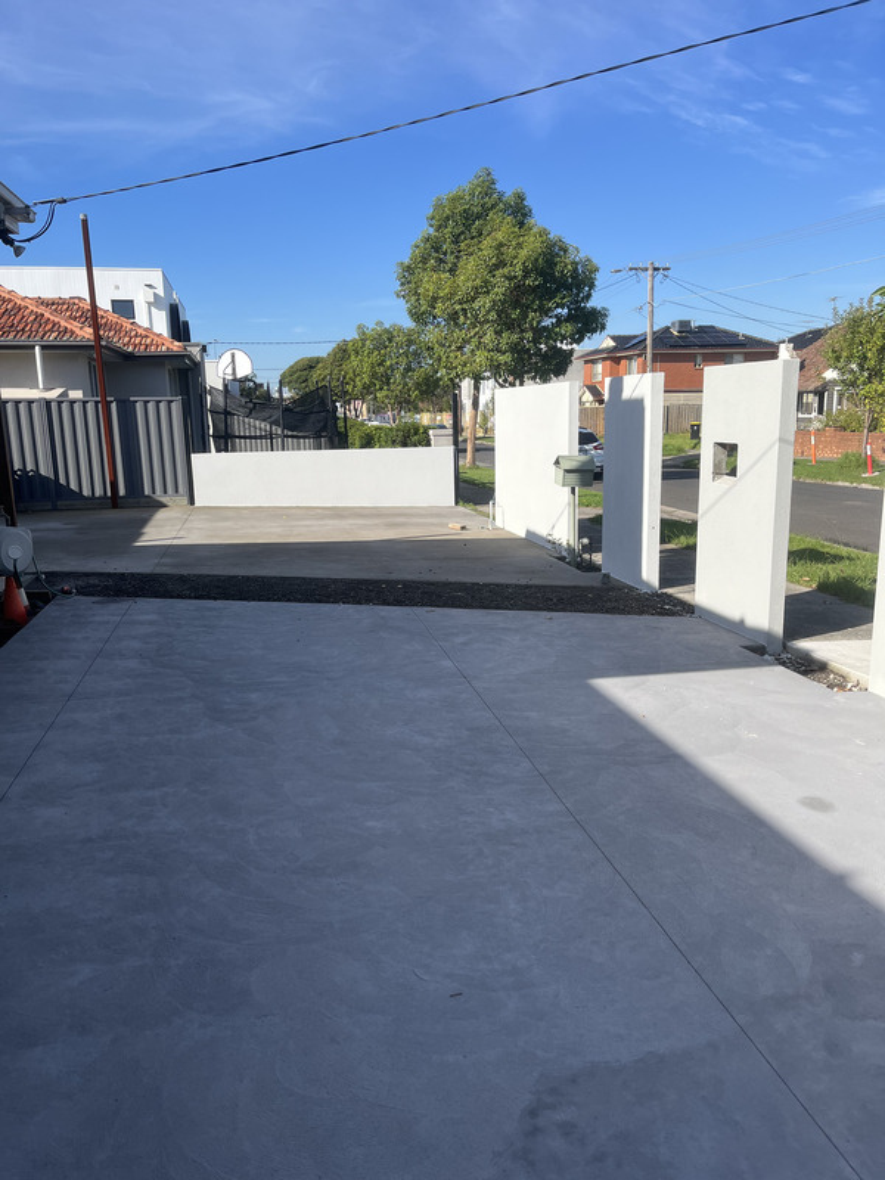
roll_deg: +1.5
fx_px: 886
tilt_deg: -12.2
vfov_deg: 67.3
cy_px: 590
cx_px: 442
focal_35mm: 26
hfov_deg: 53.1
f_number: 1.6
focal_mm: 5.1
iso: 50
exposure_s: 1/3135
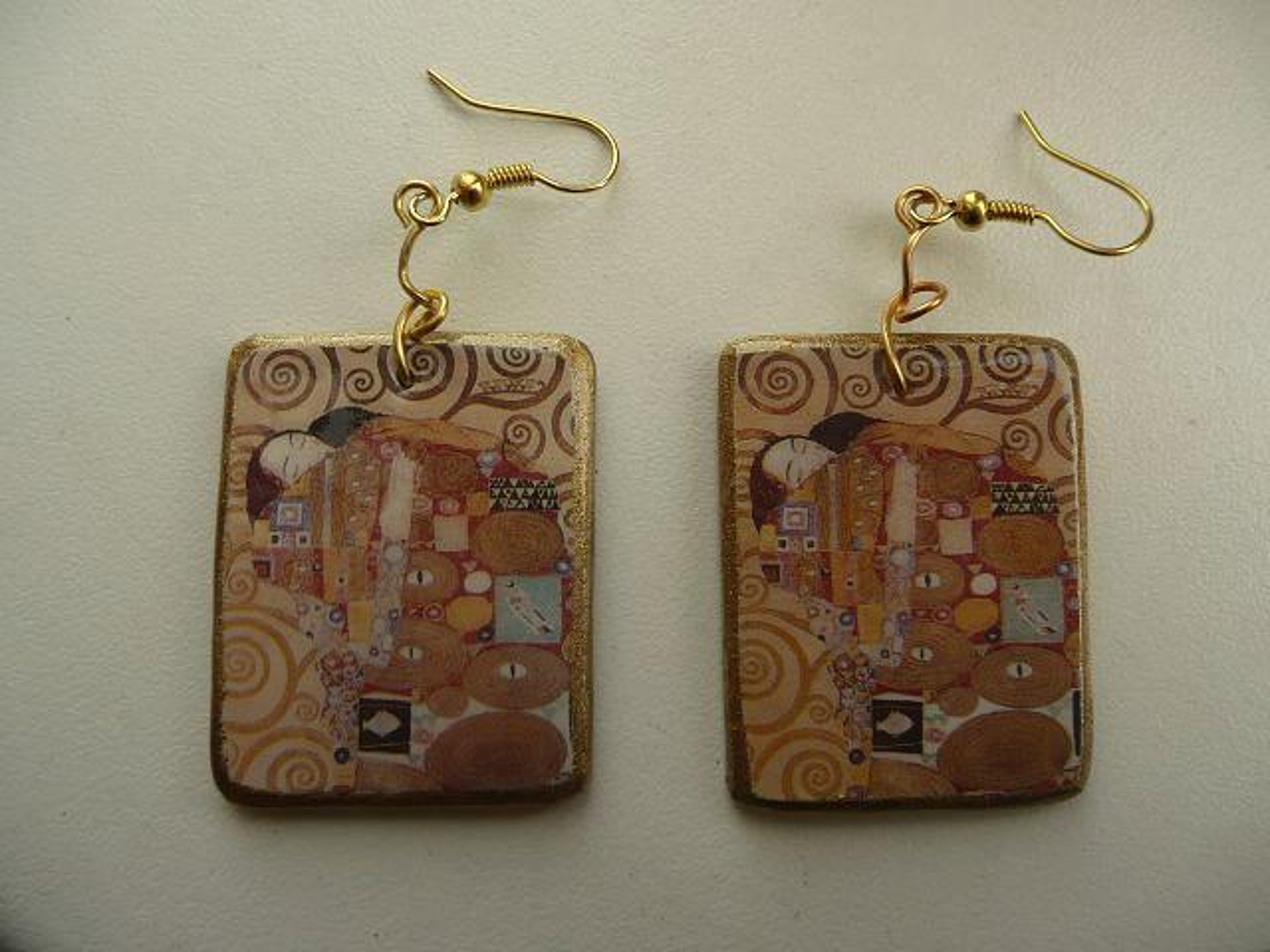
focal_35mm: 28
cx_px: 635
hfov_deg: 63.4
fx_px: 1027
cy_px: 476
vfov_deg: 49.7
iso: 100
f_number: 3.3
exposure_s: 1/80
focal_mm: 4.6
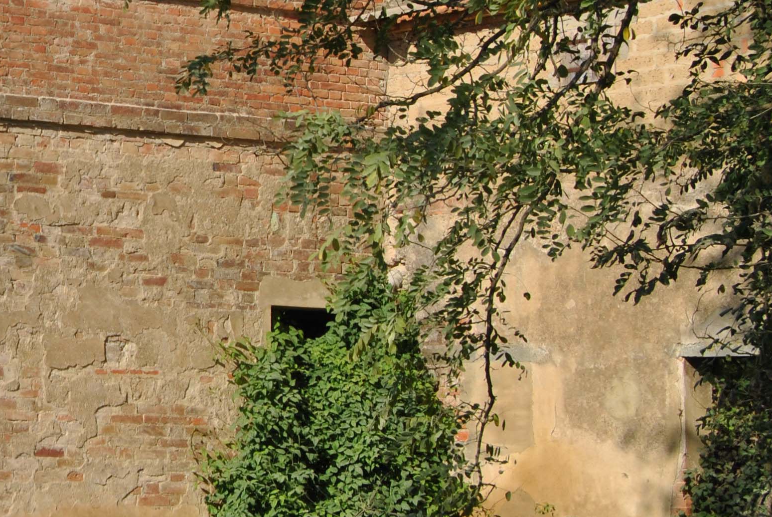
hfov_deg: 16.4
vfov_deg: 11.4
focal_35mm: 120
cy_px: 128
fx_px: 2576
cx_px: -132
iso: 100
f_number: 9
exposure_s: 1/320
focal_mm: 32
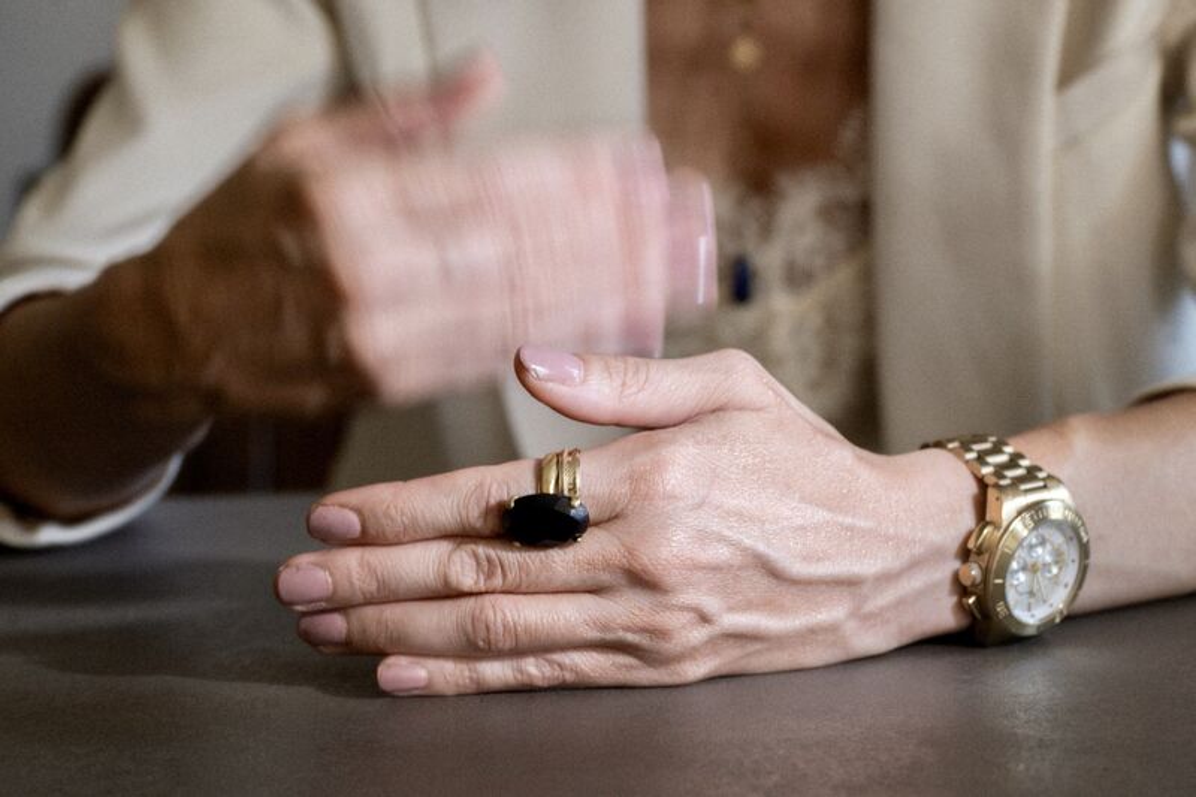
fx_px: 3487
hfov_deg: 19.5
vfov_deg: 13.0
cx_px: 598
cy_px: 398
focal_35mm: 105
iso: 125
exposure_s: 1/40
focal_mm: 105
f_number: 9
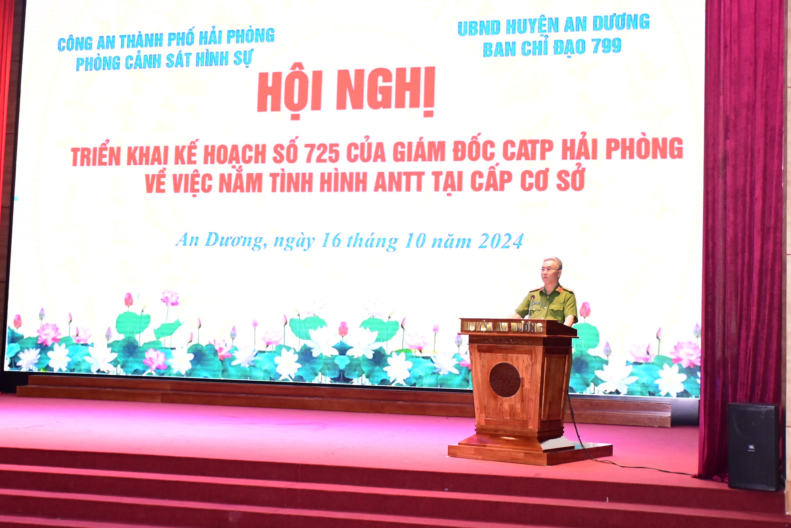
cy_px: 264
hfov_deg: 38.9
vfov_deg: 26.5
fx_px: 1120
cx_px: 396
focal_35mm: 51
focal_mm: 34
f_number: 4.2
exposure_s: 1/200
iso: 3200
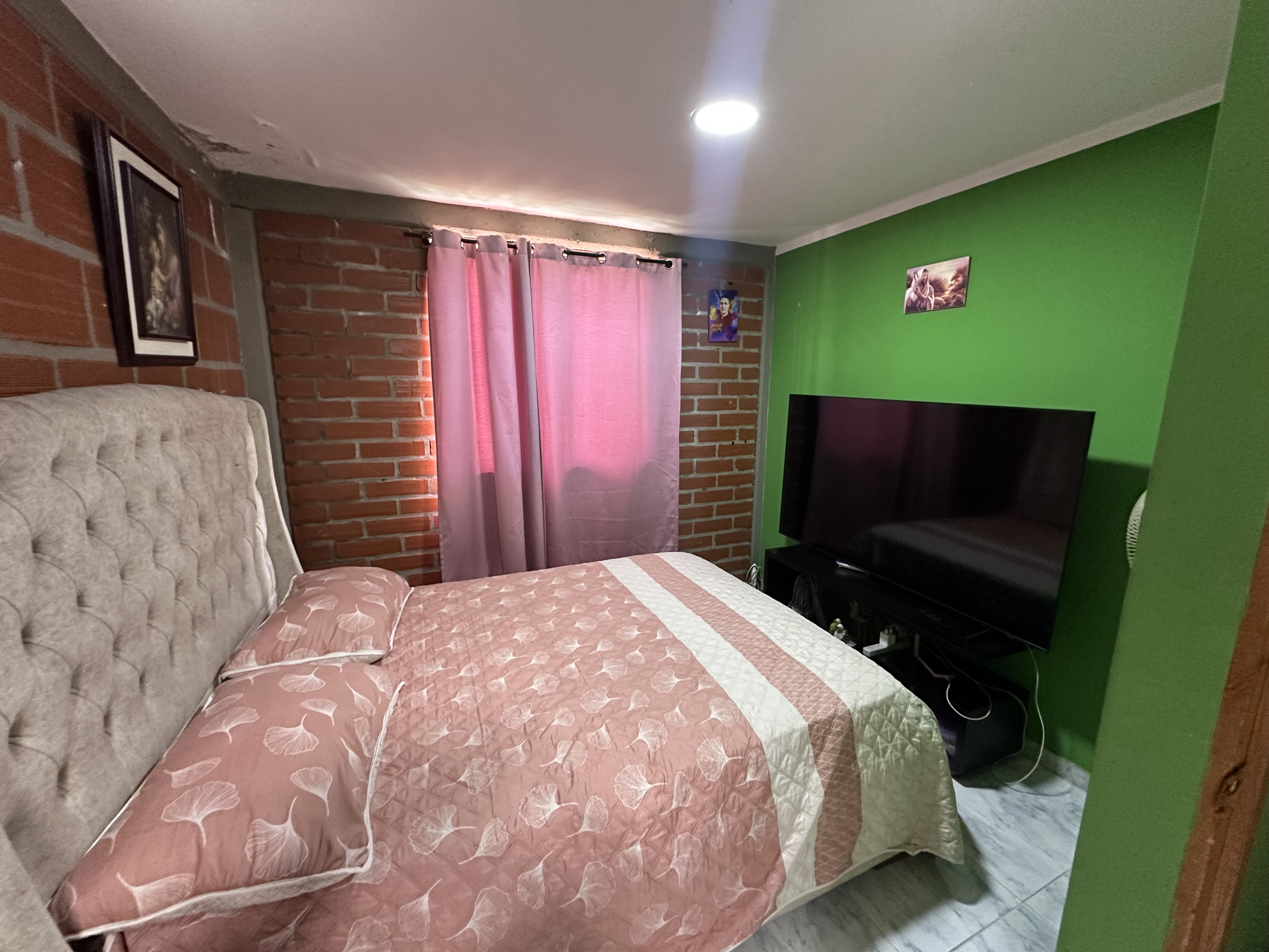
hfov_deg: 102.1
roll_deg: -1.3
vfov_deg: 85.7
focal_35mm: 14
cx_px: 634
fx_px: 513
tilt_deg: -9.9
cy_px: 476
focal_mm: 2.22
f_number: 2.2
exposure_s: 1/60
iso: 500
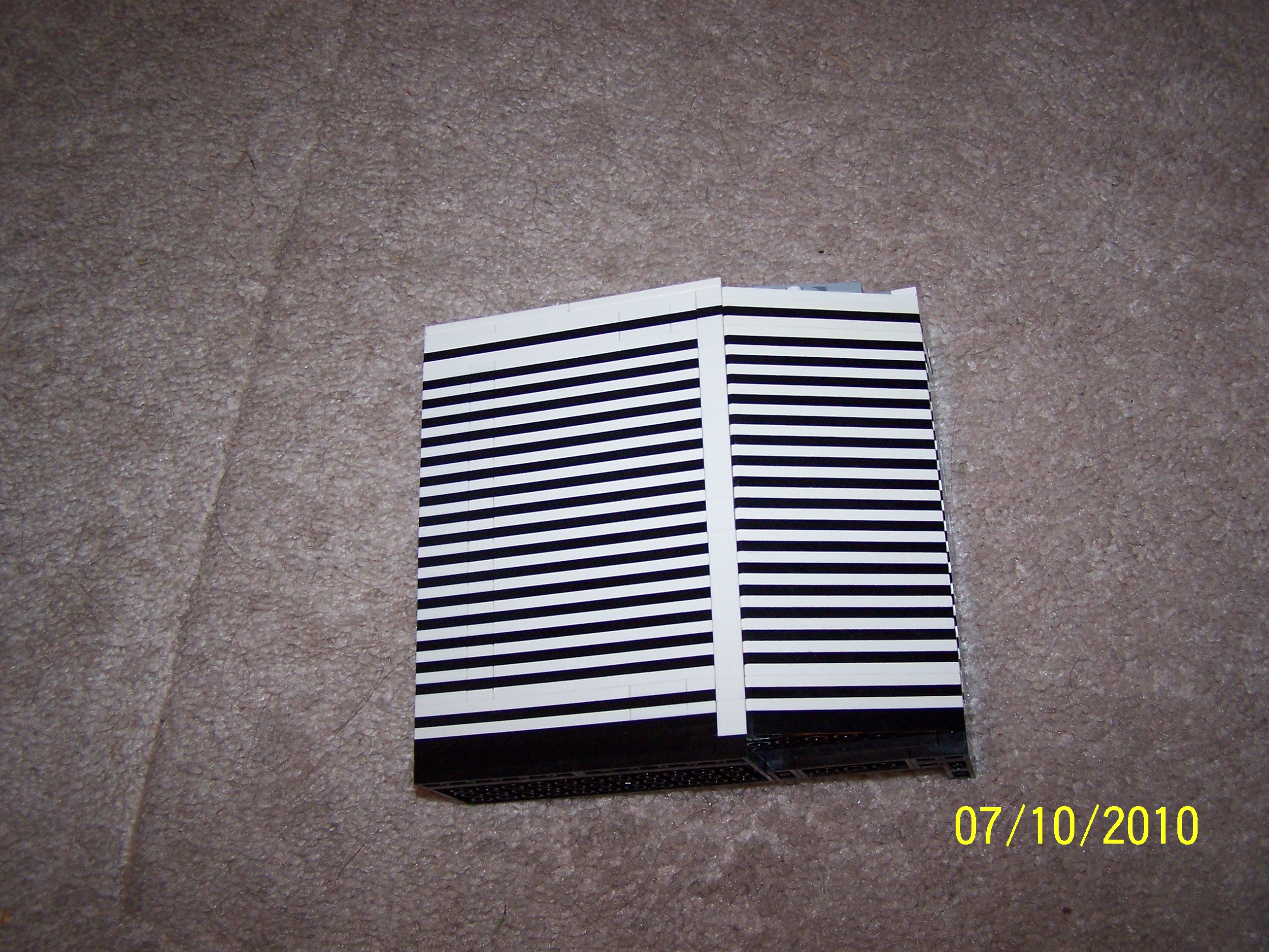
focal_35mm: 38
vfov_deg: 37.7
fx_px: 1393
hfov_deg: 49.0
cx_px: 634
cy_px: 476
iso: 140
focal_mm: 6.3
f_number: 2.8
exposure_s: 1/60
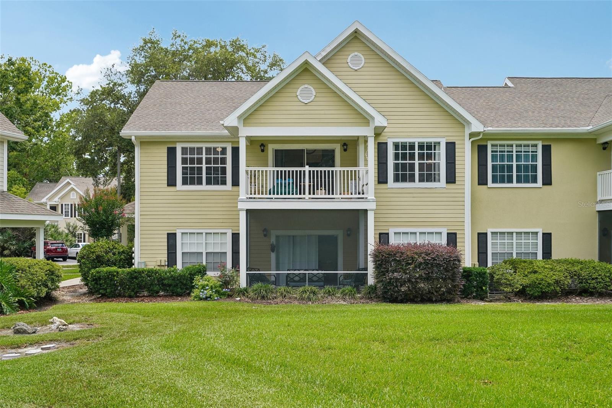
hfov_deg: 54.4
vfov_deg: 37.8
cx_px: 306
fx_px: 595
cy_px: 204
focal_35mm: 35
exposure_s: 1/60
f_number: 8
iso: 50
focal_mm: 35
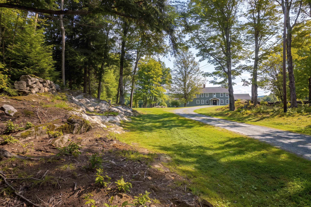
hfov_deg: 78.6
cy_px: 104
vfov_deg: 57.2
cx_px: 156
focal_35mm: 22
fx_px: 190
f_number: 2.8
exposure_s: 1/60
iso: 100
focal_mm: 8.38
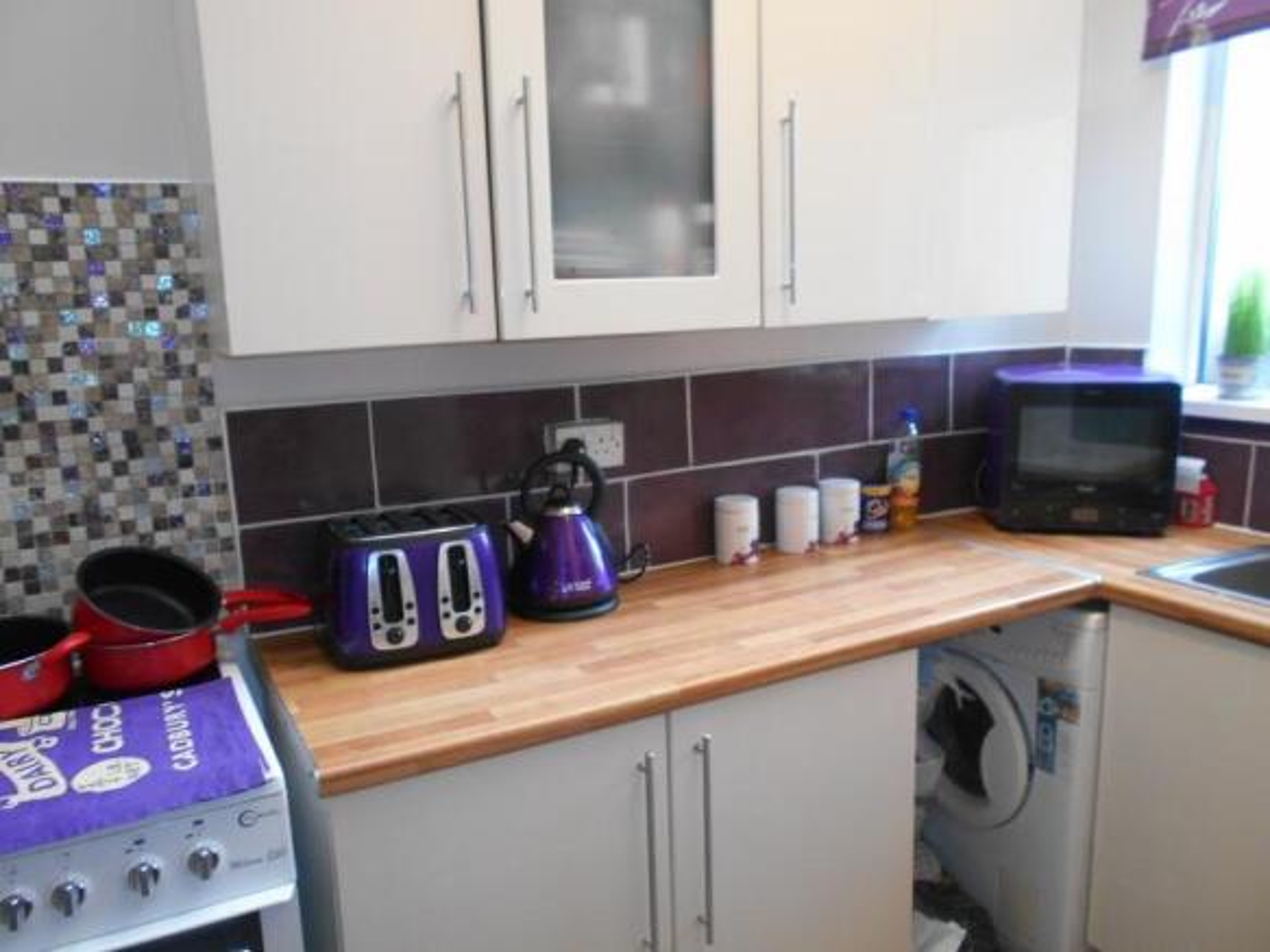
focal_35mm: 26
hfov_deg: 67.3
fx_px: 954
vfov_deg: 53.0
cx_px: 635
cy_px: 476
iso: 320
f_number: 3.2
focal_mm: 4.6
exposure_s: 1/30
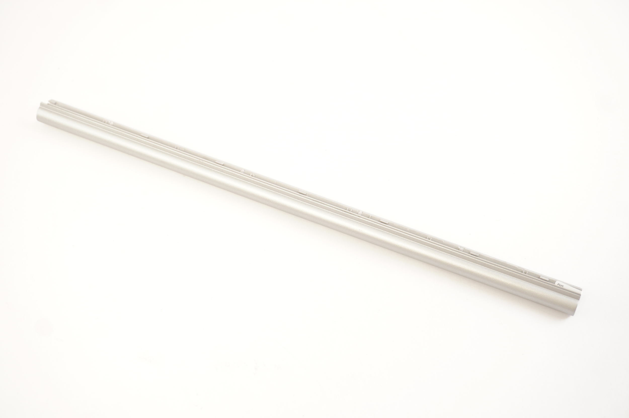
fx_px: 916
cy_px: 209
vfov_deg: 25.7
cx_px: 314
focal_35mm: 52
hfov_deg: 37.9
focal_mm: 35
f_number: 5.6
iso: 500
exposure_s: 1/13
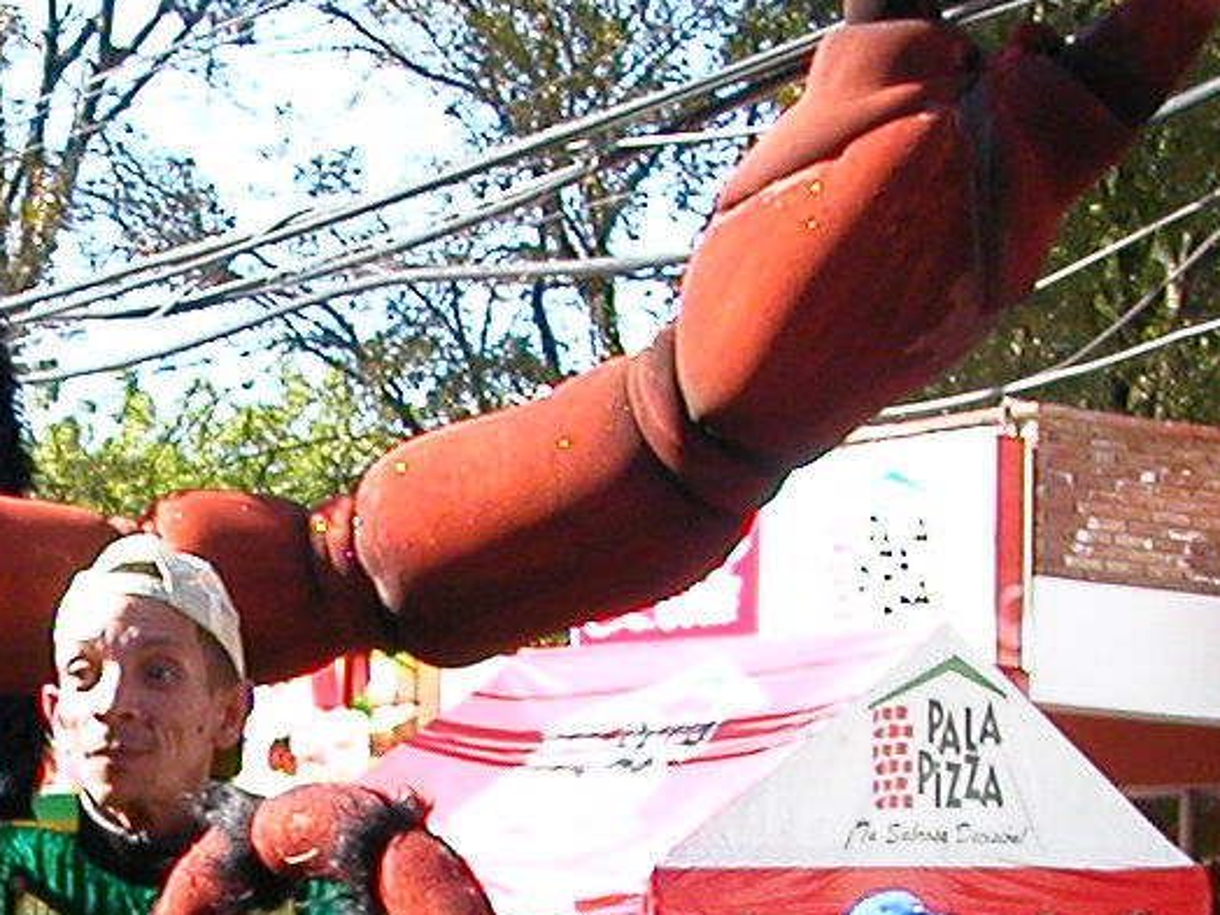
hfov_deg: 17.2
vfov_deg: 12.8
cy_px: 1057
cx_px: 126
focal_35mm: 113
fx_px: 3983
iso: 100
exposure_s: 1/341
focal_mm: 5.6
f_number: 2.7
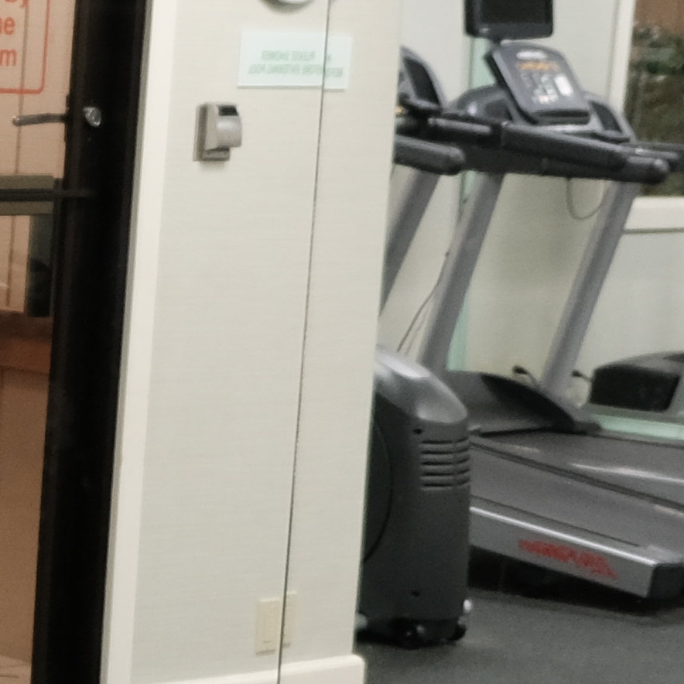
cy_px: 493
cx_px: -685
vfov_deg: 10.8
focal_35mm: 162
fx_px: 3622
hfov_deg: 10.0
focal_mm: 18
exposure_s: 1/26
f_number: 2.8
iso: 640
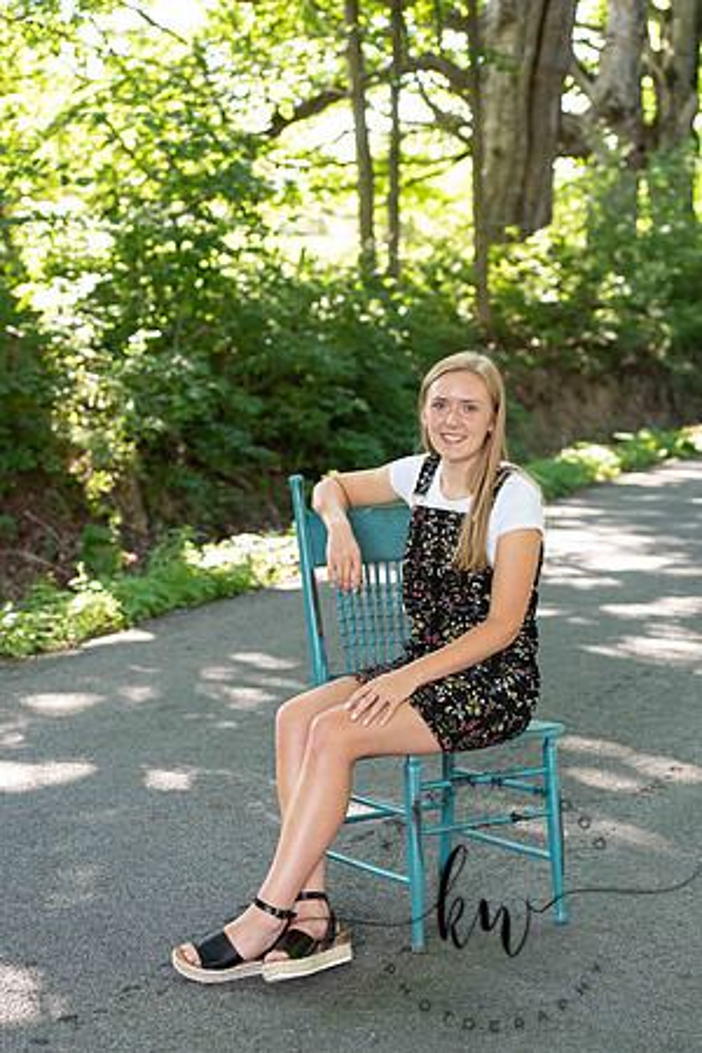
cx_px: 351
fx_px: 2047
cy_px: 526
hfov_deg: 19.5
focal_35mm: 70
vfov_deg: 28.8
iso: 640
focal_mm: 70
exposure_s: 1/200
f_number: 3.5
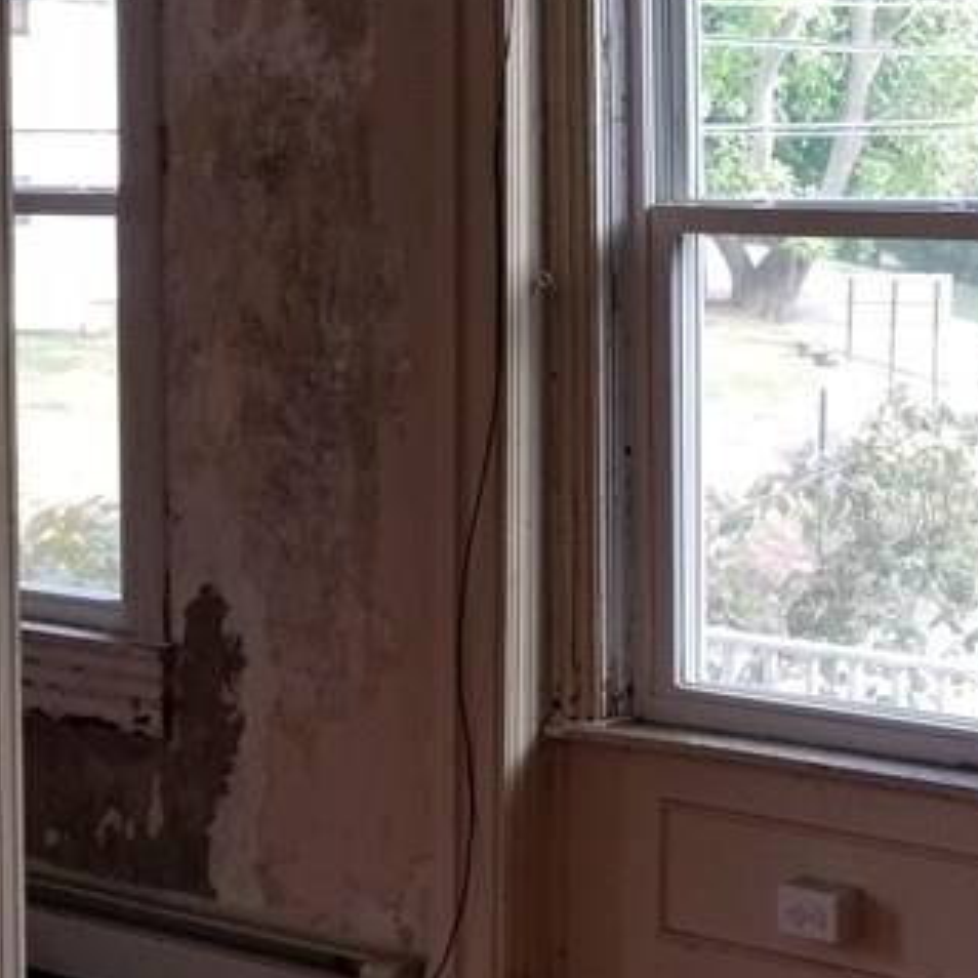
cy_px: 372
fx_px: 2365
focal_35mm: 74
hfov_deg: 21.9
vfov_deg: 23.3
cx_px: 1123
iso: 64
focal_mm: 4.25
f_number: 1.7
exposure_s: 1/50
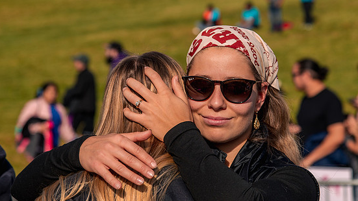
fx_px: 1367
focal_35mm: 144
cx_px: 211
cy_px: 69
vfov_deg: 8.4
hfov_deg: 14.9
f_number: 5.6
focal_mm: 92
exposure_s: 1/1250
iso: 200
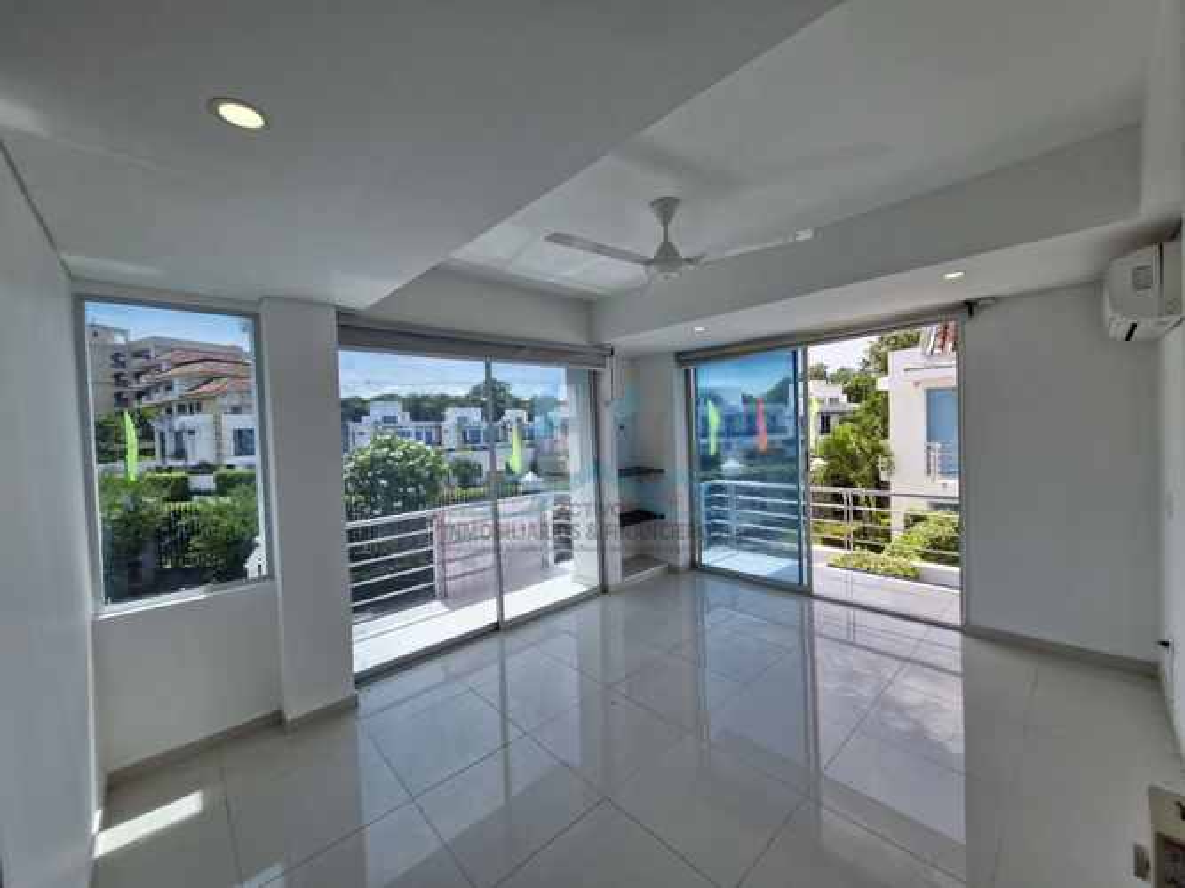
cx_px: 592
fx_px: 445
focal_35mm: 13
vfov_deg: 89.9
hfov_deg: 106.2
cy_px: 444
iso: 50
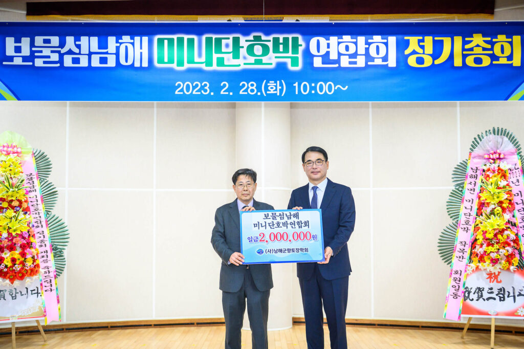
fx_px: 655
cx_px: 262
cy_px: 174
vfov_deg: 29.8
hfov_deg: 43.6
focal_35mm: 45
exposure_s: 1/200
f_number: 4
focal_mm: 45
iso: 1600
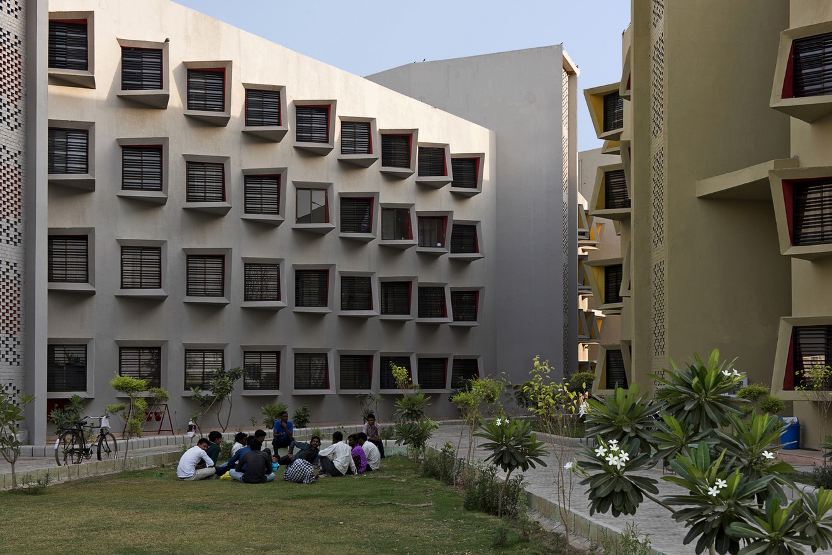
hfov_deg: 38.9
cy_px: 273
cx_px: 421
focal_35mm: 51
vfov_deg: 26.5
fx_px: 1178
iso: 200
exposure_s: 1/80
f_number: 8
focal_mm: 50
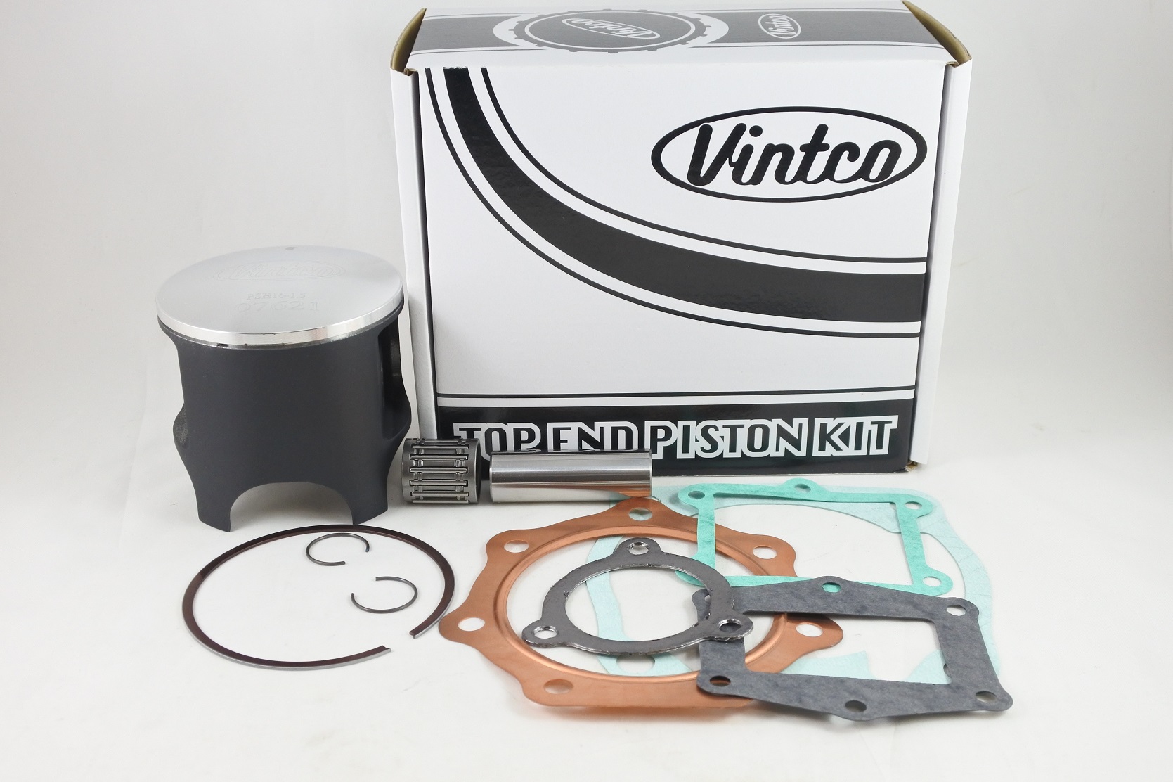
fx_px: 1303
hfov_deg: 48.5
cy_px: 391
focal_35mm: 40
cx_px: 586
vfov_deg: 33.4
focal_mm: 15
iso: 640
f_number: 4.2
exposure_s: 1/125
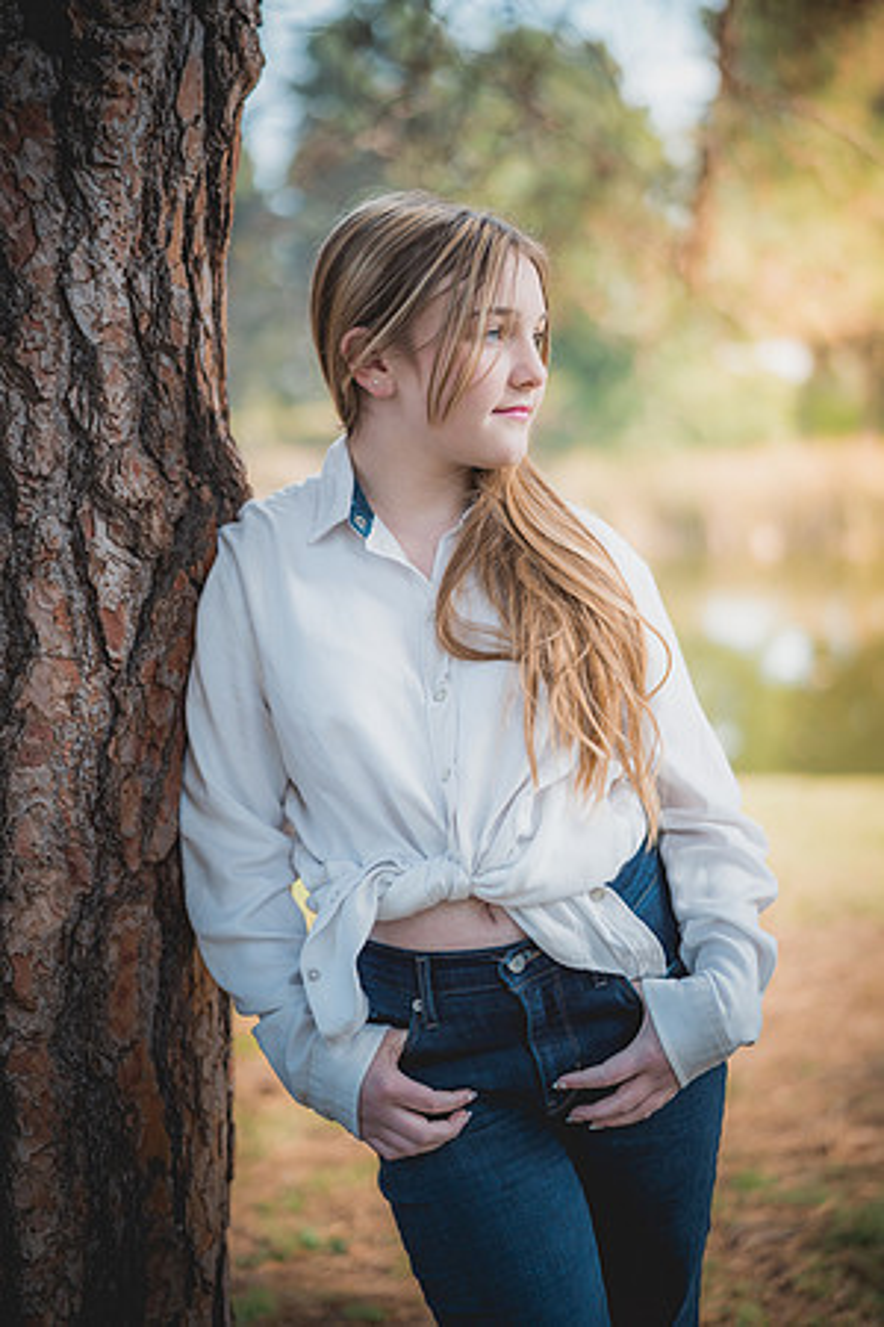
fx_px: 1842
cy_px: 664
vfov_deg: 39.6
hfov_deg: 27.0
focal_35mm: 50
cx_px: 442
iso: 250
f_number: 1.4
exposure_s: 1/2000
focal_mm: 50
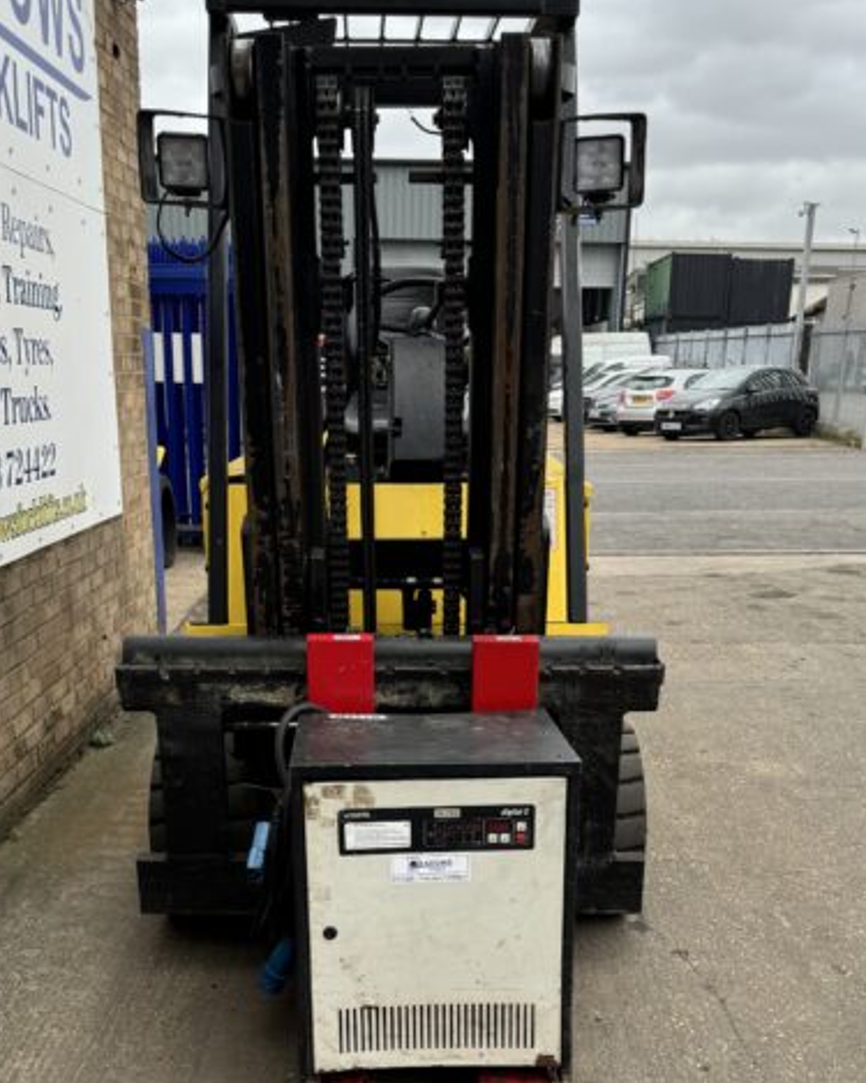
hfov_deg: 37.3
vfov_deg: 44.1
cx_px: 404
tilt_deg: -19.4
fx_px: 1282
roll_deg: -1.0
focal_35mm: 40
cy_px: 827
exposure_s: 1/144
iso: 64
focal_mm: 6.86
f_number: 1.78
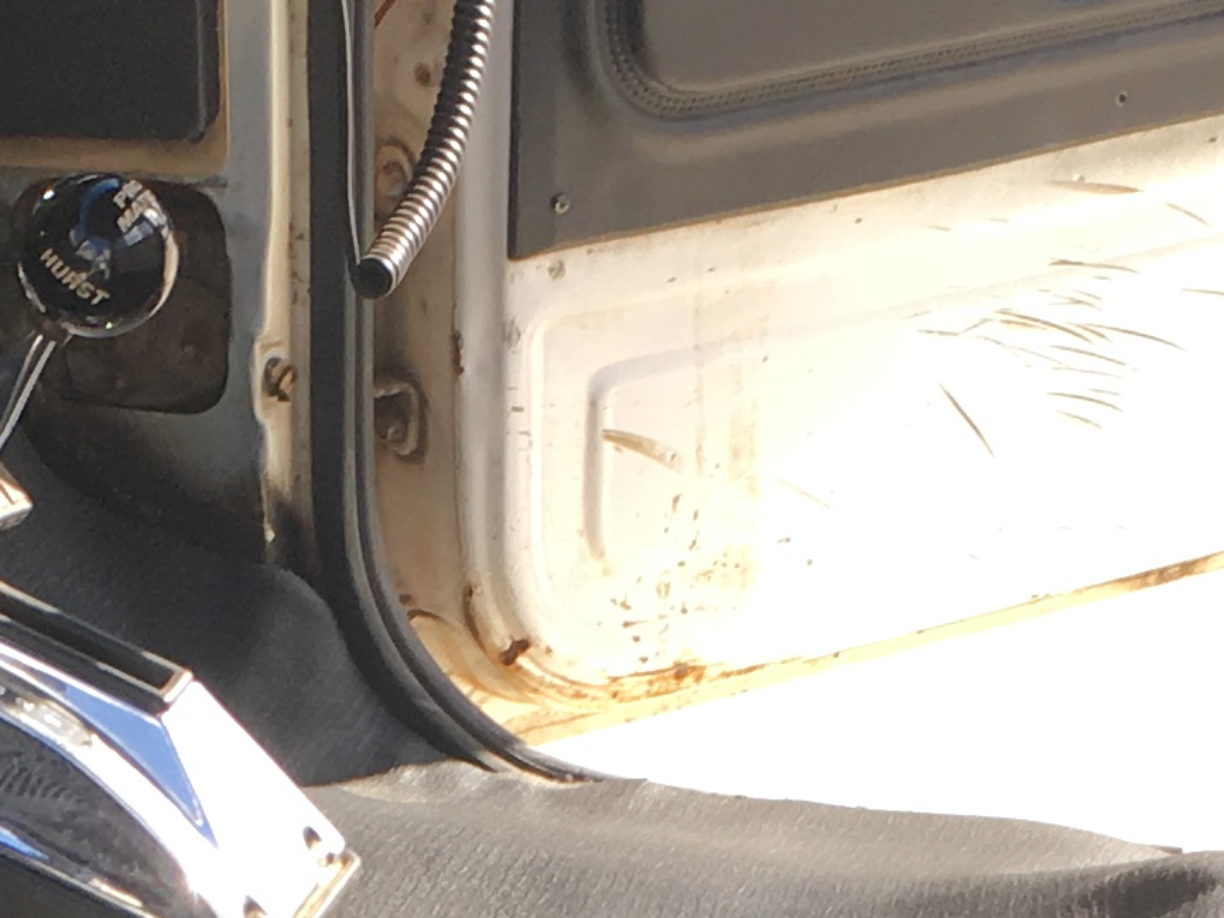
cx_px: 274
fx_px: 4775
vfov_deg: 10.5
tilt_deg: -30.8
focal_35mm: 135
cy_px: 1465
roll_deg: +0.6
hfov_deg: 14.5
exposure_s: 1/237
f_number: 2.2
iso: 25
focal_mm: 4.15
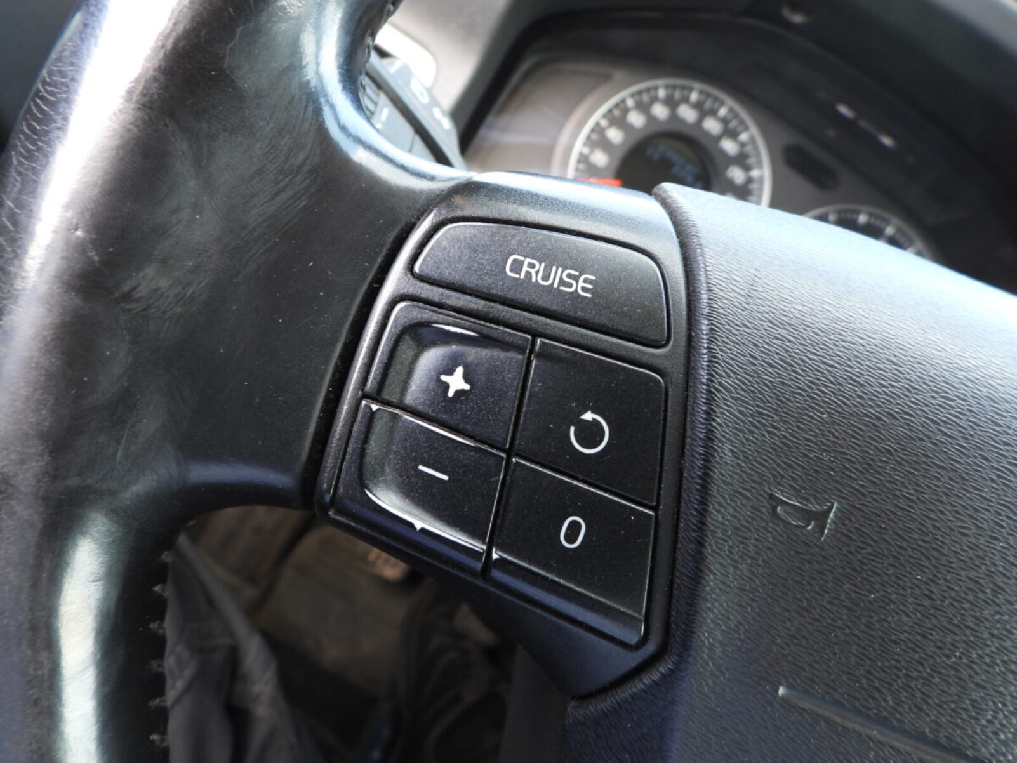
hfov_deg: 71.6
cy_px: 382
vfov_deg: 56.8
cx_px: 508
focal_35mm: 24
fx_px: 705
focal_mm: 4.3
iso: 110
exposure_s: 1/30
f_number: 2.8
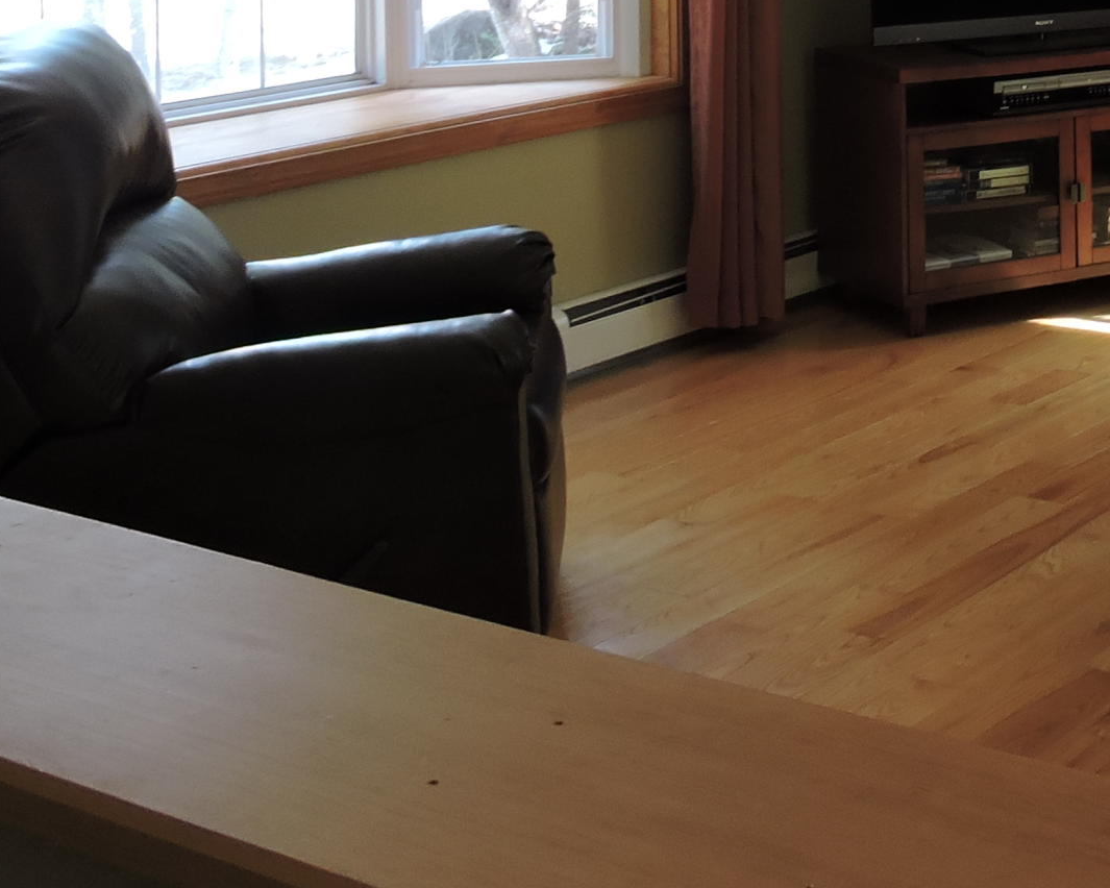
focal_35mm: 66
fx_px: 2168
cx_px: 1139
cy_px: -241
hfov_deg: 26.9
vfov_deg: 21.2
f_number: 3.3
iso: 125
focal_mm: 4.3
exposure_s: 1/30
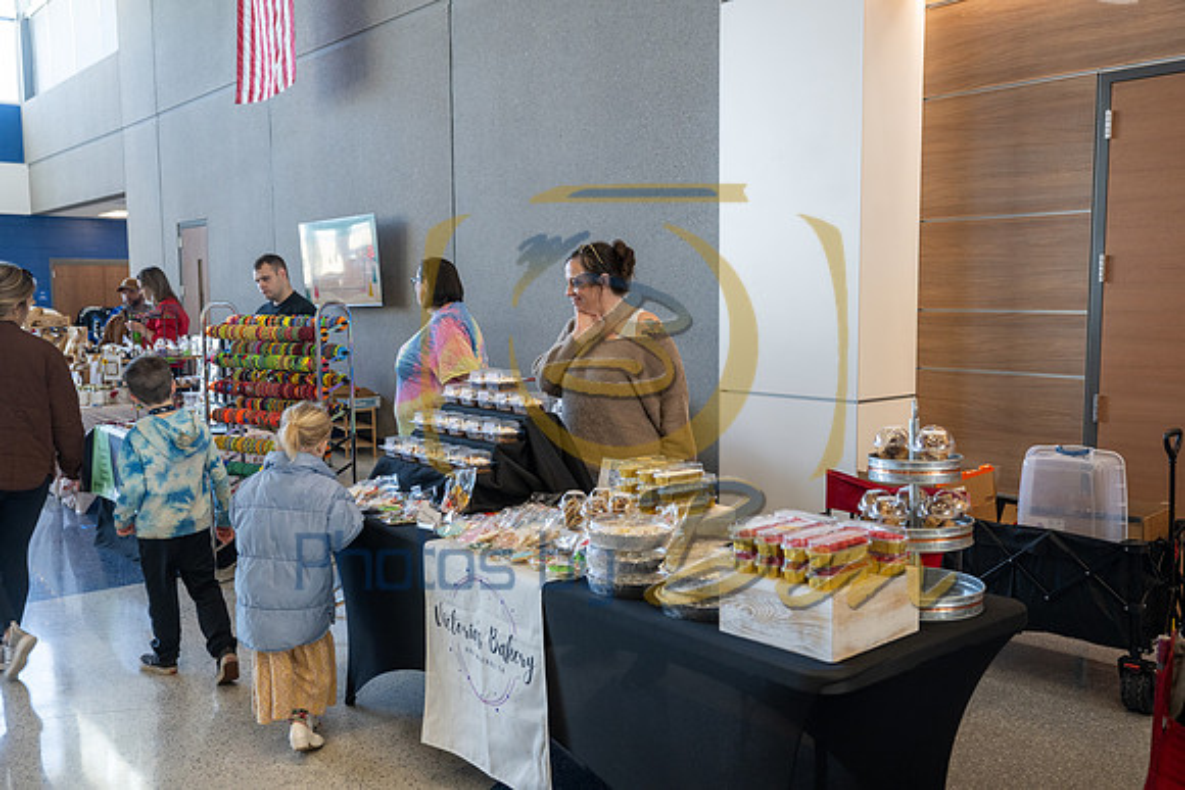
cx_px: 592
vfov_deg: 40.6
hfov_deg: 58.0
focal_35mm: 32
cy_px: 395
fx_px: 1070
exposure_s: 1/125
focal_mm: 32.5
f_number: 4
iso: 1250
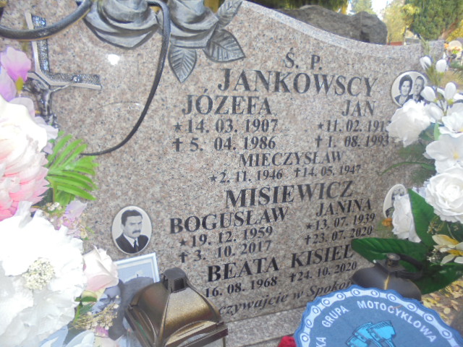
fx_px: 348
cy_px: 174
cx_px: 232
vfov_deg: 53.1
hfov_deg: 67.3
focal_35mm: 26
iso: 100
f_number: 3.5
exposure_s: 1/50
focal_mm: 4.6
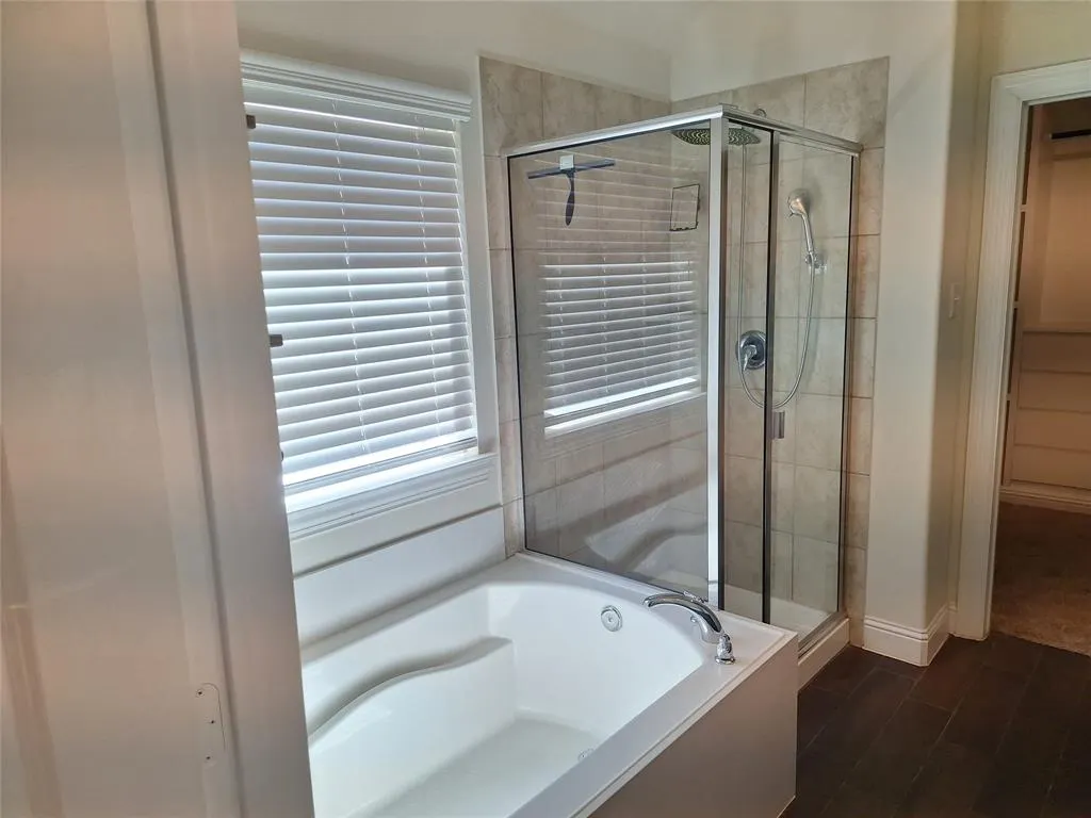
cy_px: 409
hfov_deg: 73.9
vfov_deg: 58.9
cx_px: 546
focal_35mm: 23
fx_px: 725
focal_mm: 5.54
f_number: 1.8
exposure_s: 1/172
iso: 40
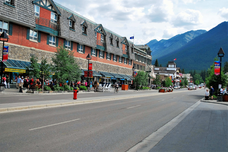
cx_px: 114
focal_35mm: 36
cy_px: 76
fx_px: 228
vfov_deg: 37.0
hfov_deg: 53.1
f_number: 5
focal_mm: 24
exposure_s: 1/1250
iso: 200
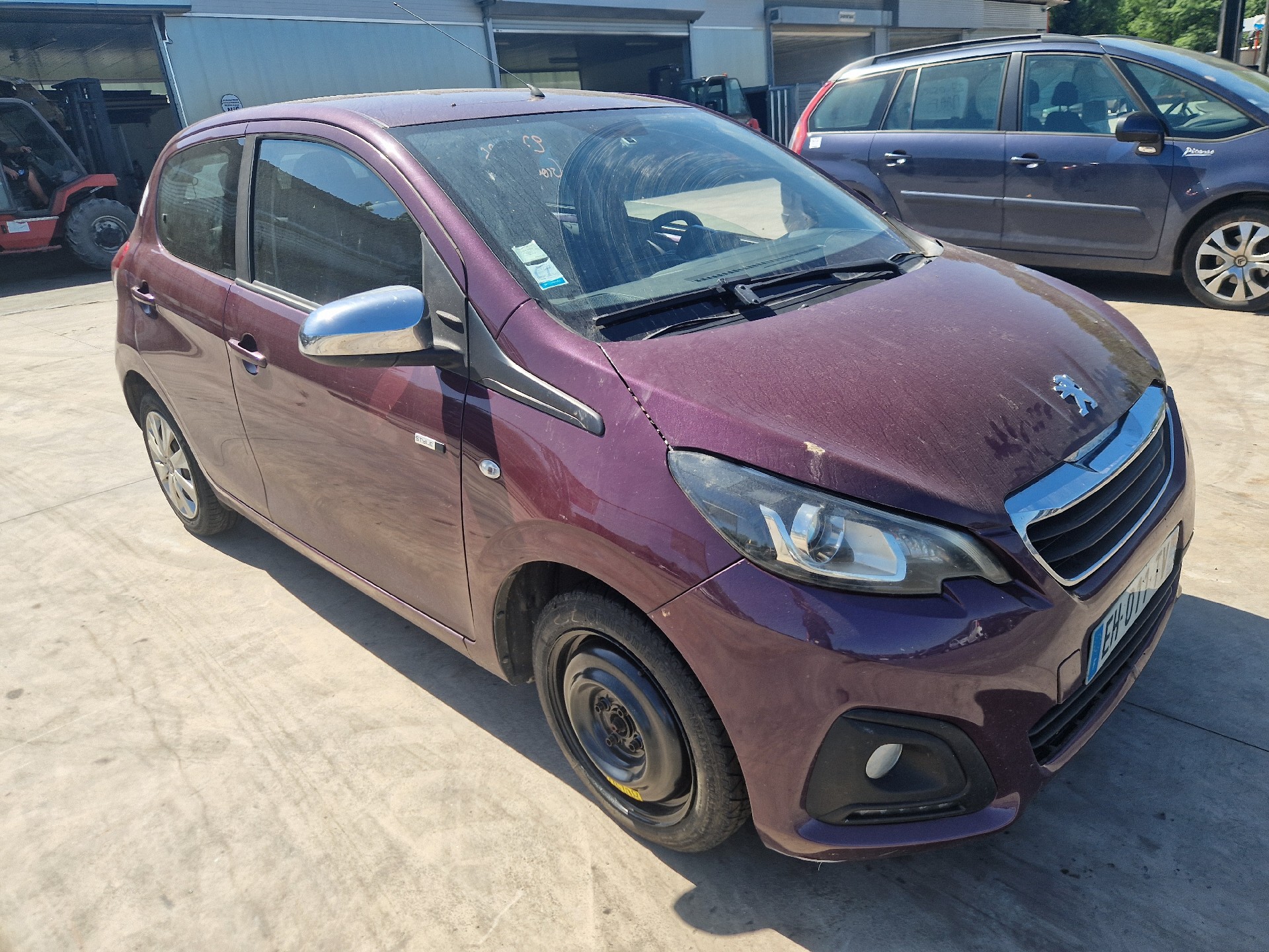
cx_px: 634
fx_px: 843
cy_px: 476
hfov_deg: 73.9
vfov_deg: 58.9
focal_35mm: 23
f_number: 1.8
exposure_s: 1/1000
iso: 50
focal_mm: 5.4
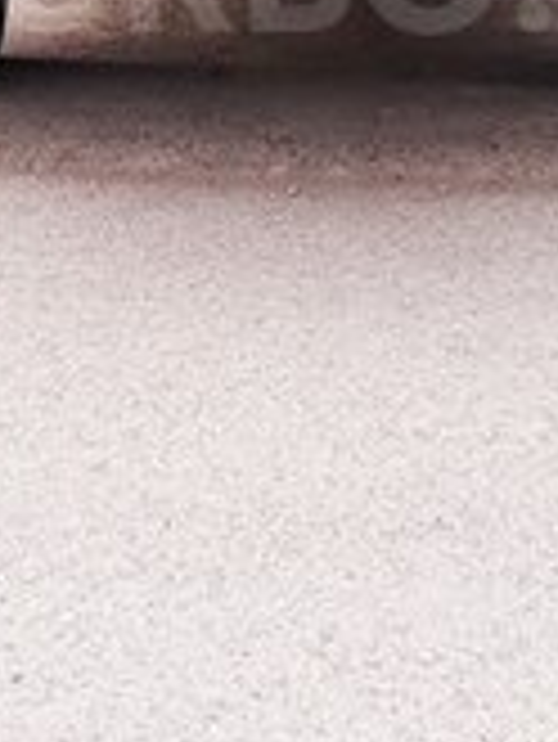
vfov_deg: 22.9
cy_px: -36
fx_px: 1739
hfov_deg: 18.2
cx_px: 342
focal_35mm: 81
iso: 40
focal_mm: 3.6
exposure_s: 1/250
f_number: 1.9
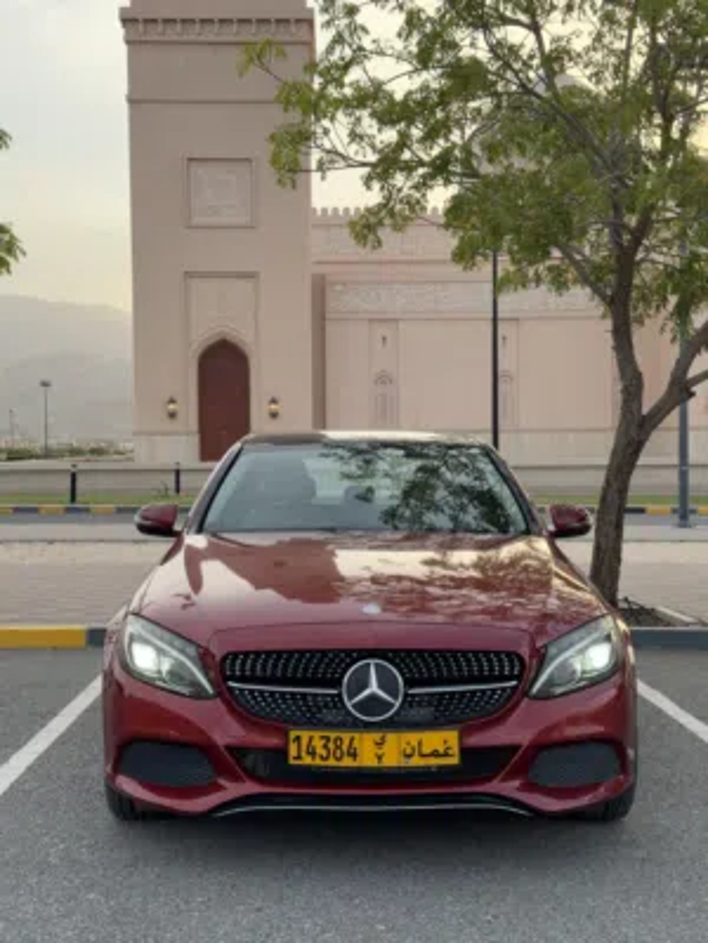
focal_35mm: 48
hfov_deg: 30.3
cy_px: 472
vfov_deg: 39.7
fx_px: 1309
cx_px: 354
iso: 80
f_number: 1.78
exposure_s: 1/445
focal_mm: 6.76
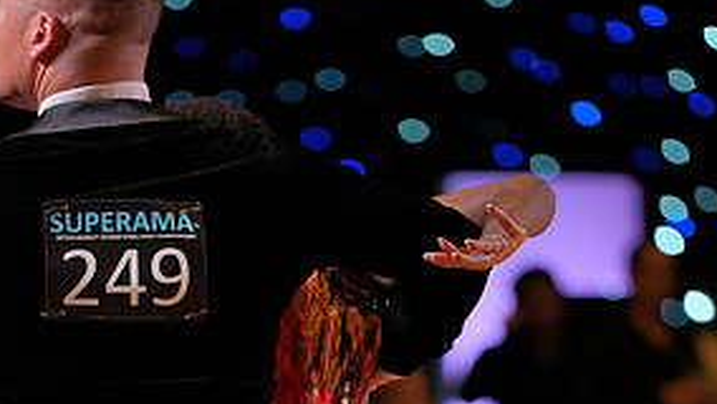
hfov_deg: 6.2
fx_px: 6600
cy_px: 664
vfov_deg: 3.5
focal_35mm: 347
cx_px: 304
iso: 500
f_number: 2.8
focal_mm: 162
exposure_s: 1/320
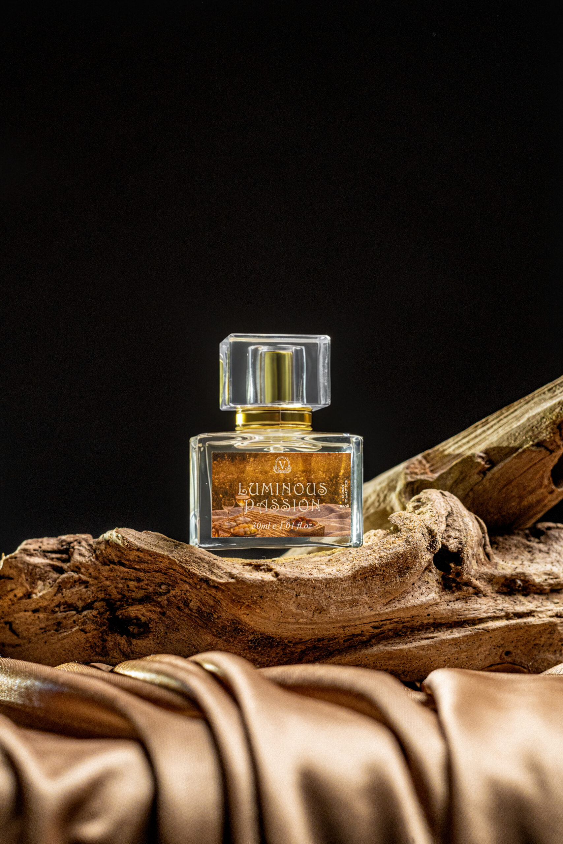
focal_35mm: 50
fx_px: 1173
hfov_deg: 27.0
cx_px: 282
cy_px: 422
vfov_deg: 39.6
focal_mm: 50
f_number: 6.3
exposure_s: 1/250
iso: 1600
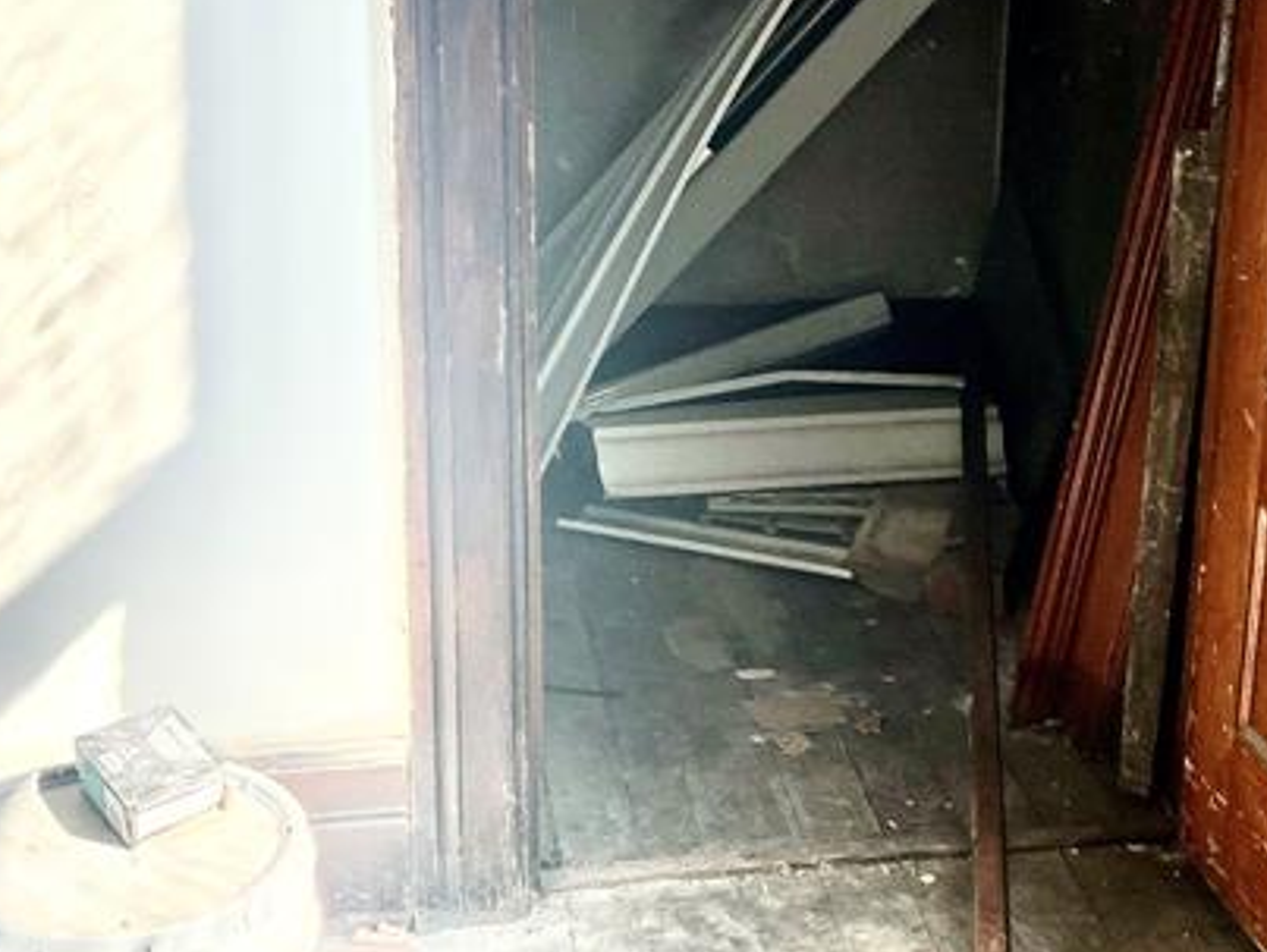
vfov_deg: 22.2
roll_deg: -0.3
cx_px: 654
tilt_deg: -17.1
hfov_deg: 29.4
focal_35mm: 66
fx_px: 2418
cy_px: 283
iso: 50
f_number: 1.5
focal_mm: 5.7
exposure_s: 1/887
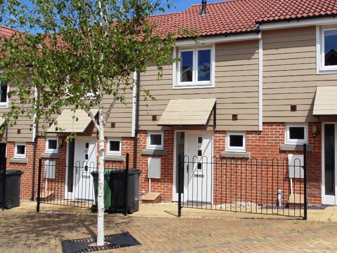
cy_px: 109
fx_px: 399
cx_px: 203
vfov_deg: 35.1
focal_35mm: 41
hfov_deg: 45.5
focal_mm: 6.2
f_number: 10.7
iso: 80
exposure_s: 1/125
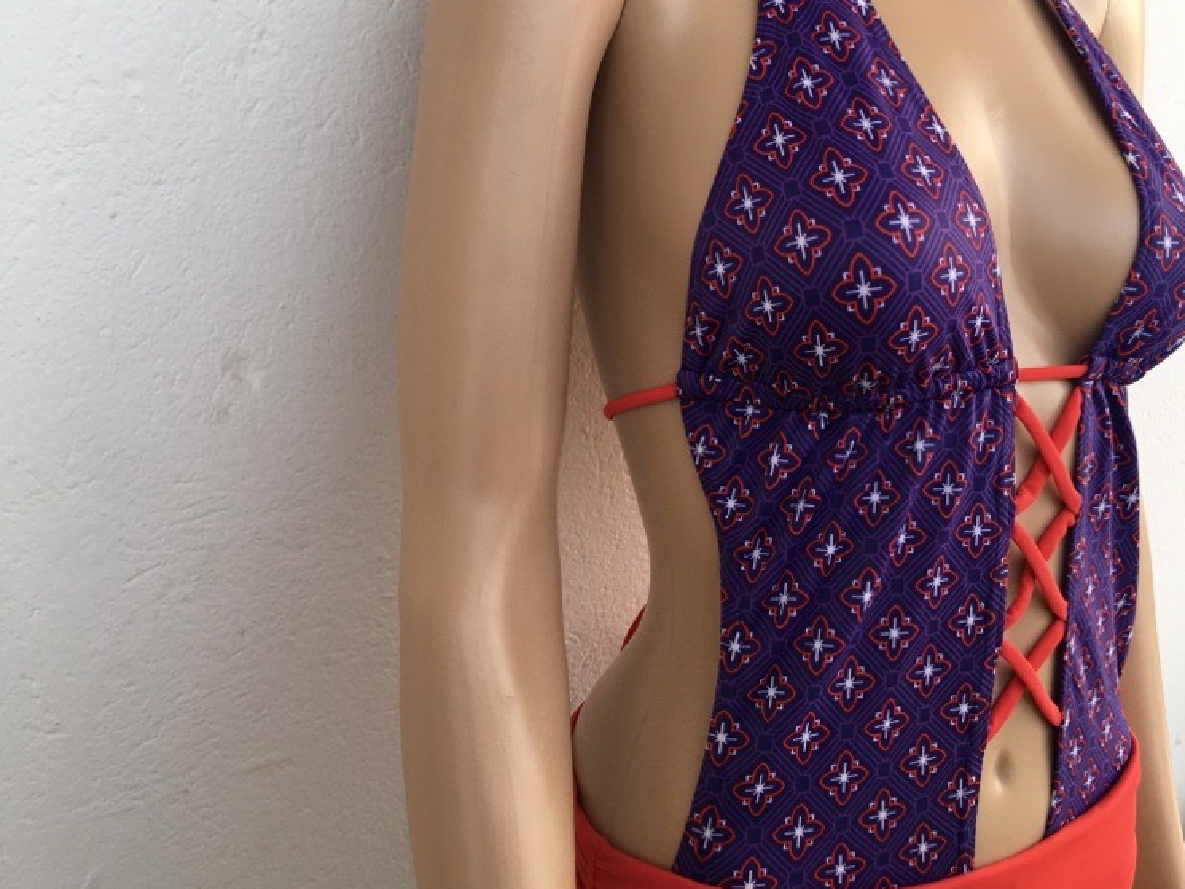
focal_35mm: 39
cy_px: 346
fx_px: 1335
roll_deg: -6.0
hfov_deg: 47.9
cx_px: 591
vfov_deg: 36.7
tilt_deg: -12.2
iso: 25
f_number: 2.2
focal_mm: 4.15
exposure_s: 1/50
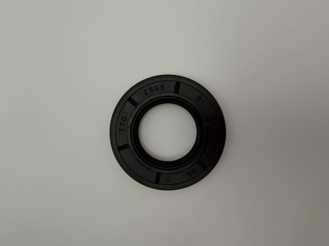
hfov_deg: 69.4
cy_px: 123
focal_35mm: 25
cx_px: 164
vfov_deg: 54.9
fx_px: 238
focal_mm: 2.22
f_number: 2.2
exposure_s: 1/507
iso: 50
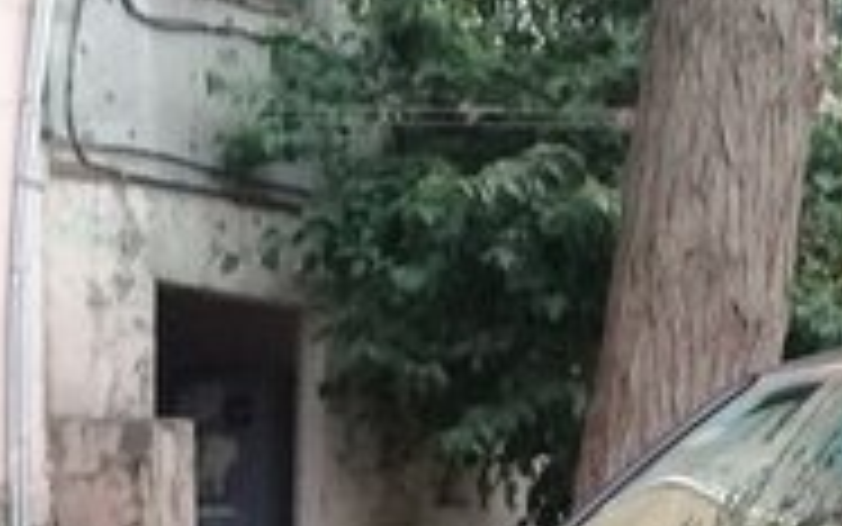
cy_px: 879
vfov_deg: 10.7
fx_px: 2663
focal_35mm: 116
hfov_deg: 17.7
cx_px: 738
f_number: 2.2
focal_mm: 3.3
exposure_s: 1/33
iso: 50
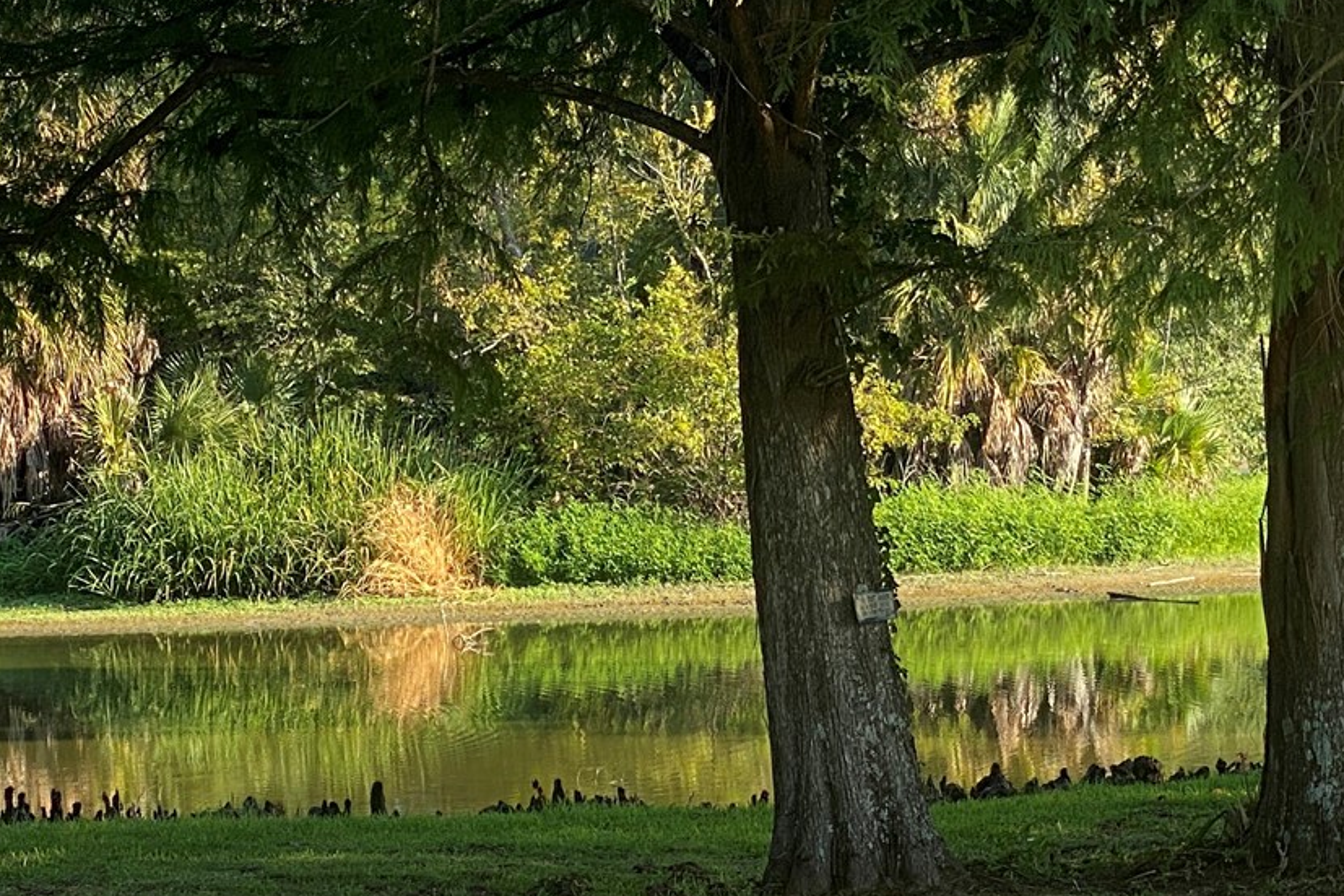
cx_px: 934
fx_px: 5001
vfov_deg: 10.2
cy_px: 579
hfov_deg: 15.3
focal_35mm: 134
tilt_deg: -4.0
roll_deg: +0.8
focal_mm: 6
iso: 20
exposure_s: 1/428
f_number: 2
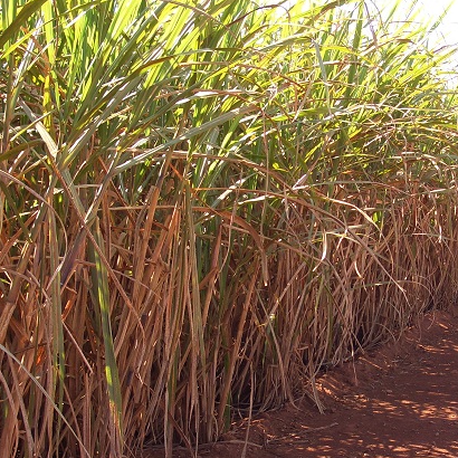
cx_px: 288
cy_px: 262
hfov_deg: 23.3
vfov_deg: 23.3
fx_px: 1108
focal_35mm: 74
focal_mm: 8.2
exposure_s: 1/160
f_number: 3.1
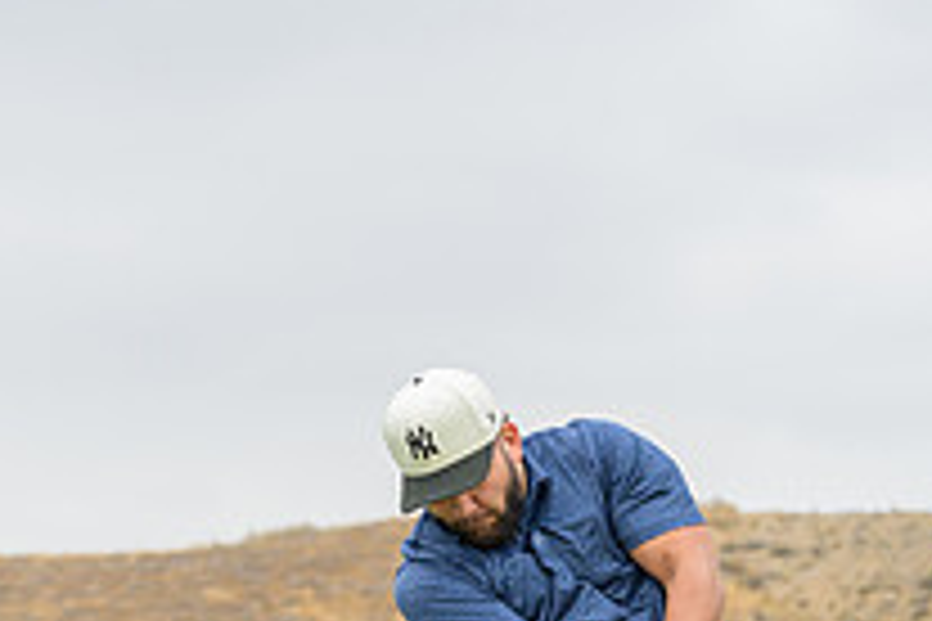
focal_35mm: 188
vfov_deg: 7.3
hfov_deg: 10.8
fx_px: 4867
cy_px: 664
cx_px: -108
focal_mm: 67
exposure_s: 1/2500
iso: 800
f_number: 4
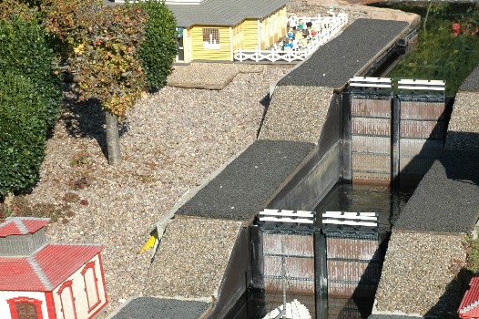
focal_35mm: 105
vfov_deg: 13.0
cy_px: 241
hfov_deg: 19.4
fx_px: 1396
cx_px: 327
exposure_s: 1/250
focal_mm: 46
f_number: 8
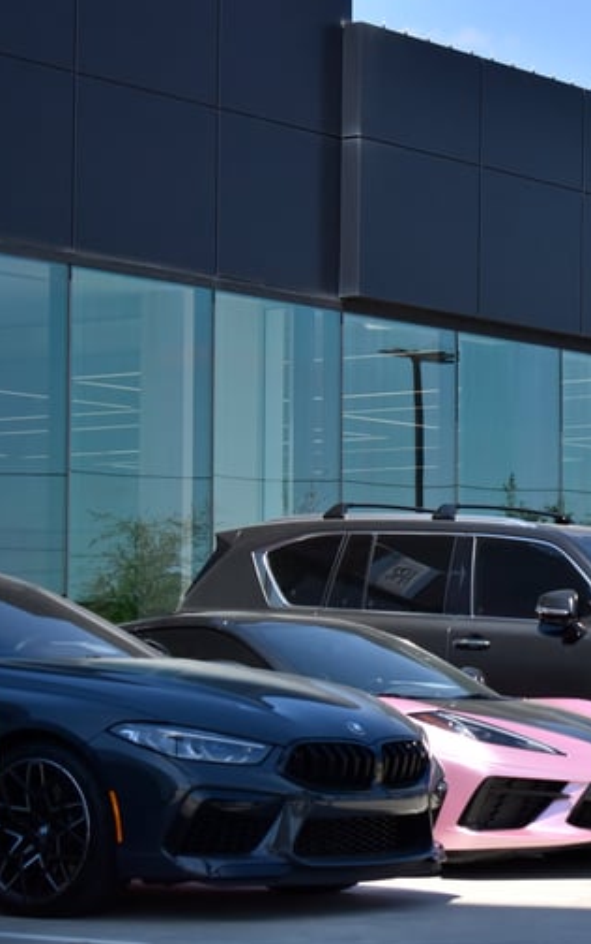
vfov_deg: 16.3
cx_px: 699
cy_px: 476
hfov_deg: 10.1
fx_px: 3290
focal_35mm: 128
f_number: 6.3
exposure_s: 1/1600
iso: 400
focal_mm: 55
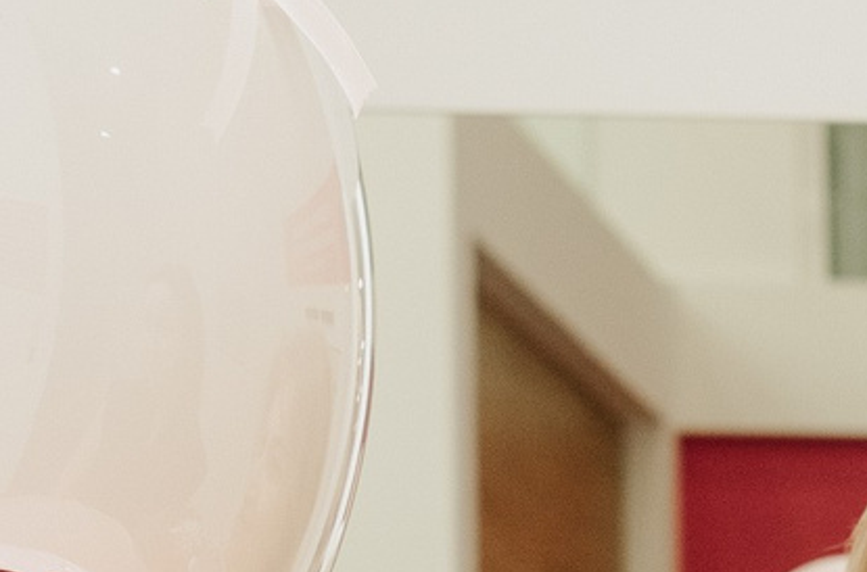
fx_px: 4850
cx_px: 1888
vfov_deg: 6.3
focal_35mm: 202
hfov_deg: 9.4
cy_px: 1626
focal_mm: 32
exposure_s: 1/160
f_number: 4
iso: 320
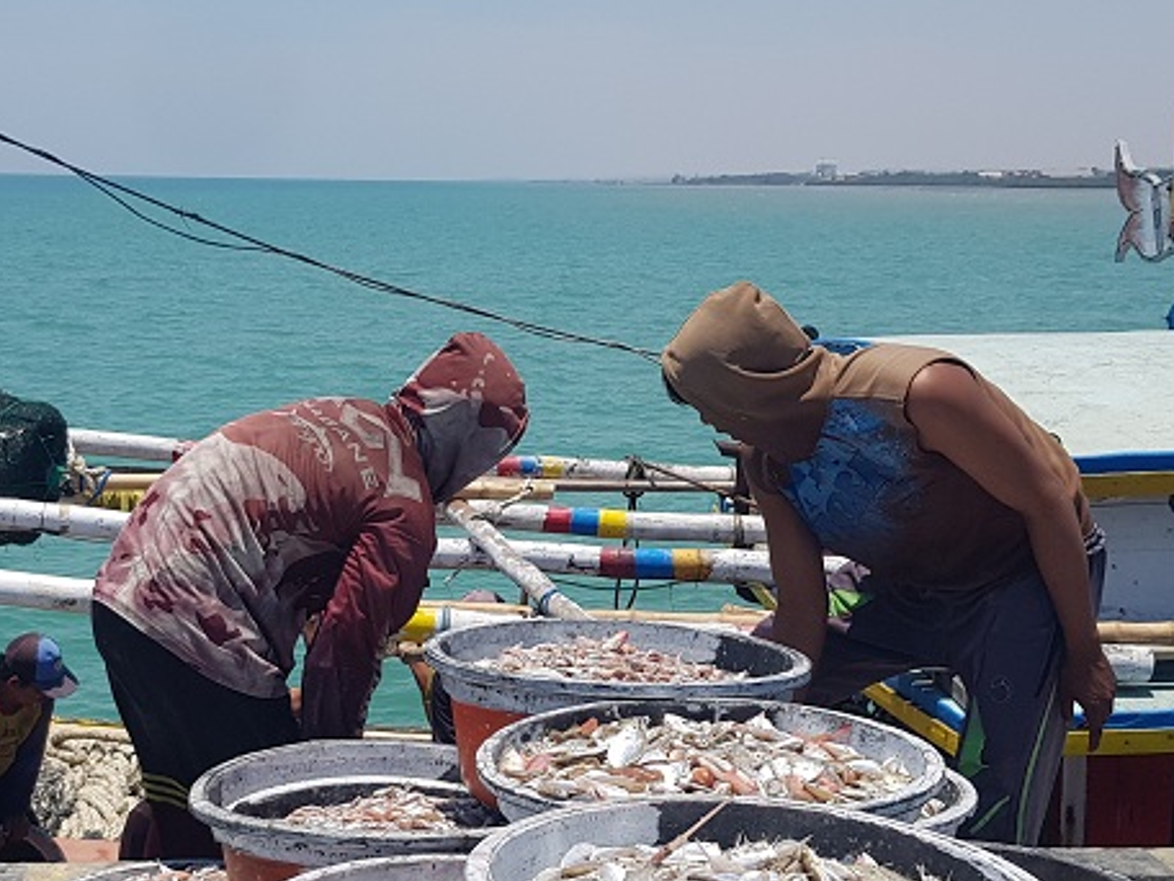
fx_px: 1933
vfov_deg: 25.3
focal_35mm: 57
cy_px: 670
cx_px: 492
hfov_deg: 33.7
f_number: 1.7
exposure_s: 1/3200
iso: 40
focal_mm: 4.2
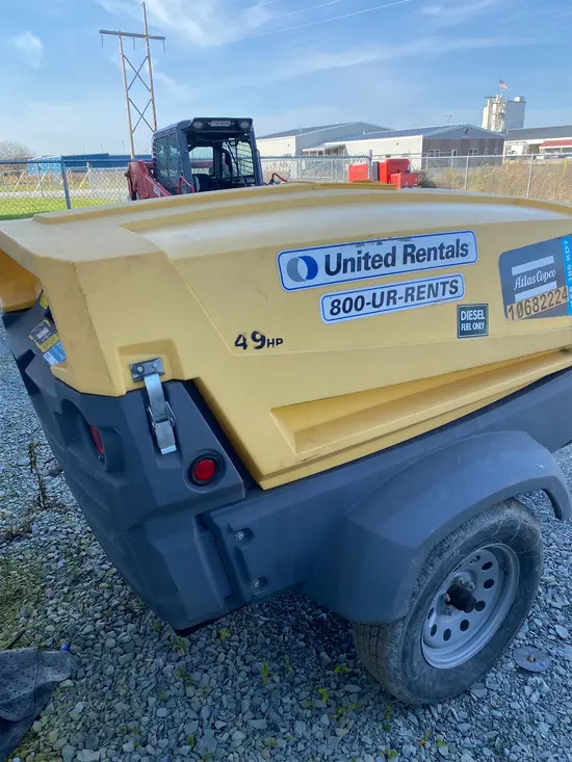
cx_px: 286
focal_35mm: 26
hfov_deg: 53.1
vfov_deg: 67.3
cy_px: 381
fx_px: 573
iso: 32
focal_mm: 4.25
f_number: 1.8
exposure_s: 1/778
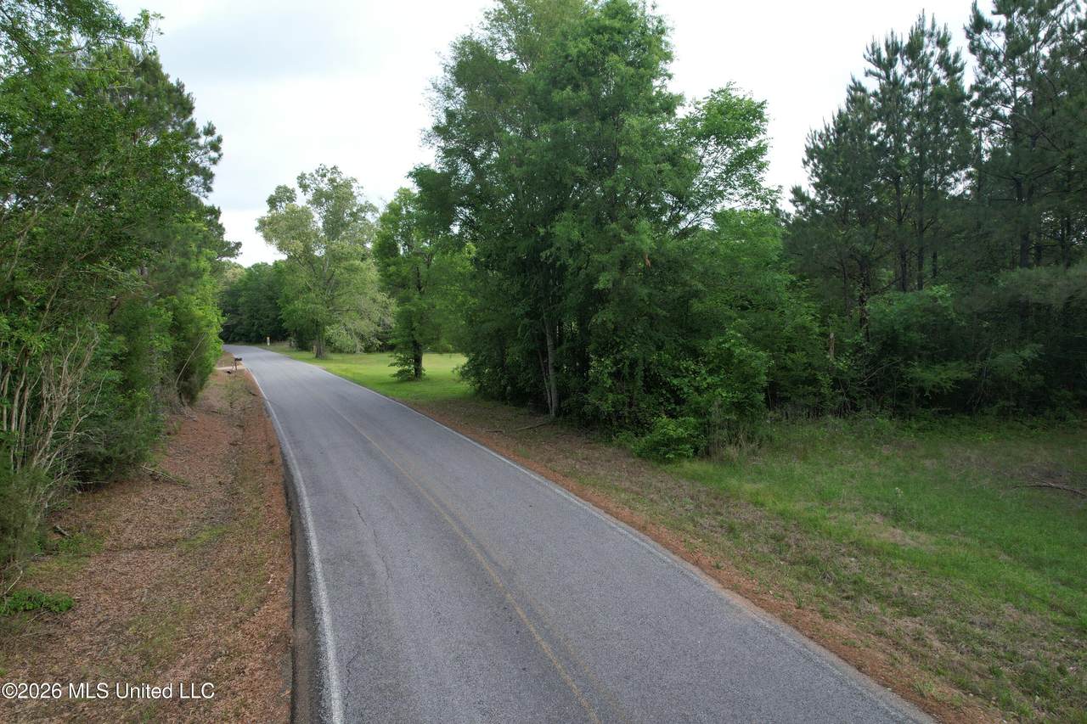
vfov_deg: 57.2
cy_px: 362
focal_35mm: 22
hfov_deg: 78.6
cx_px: 544
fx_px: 664
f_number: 2.8
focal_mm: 8.38
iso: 100
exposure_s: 1/400
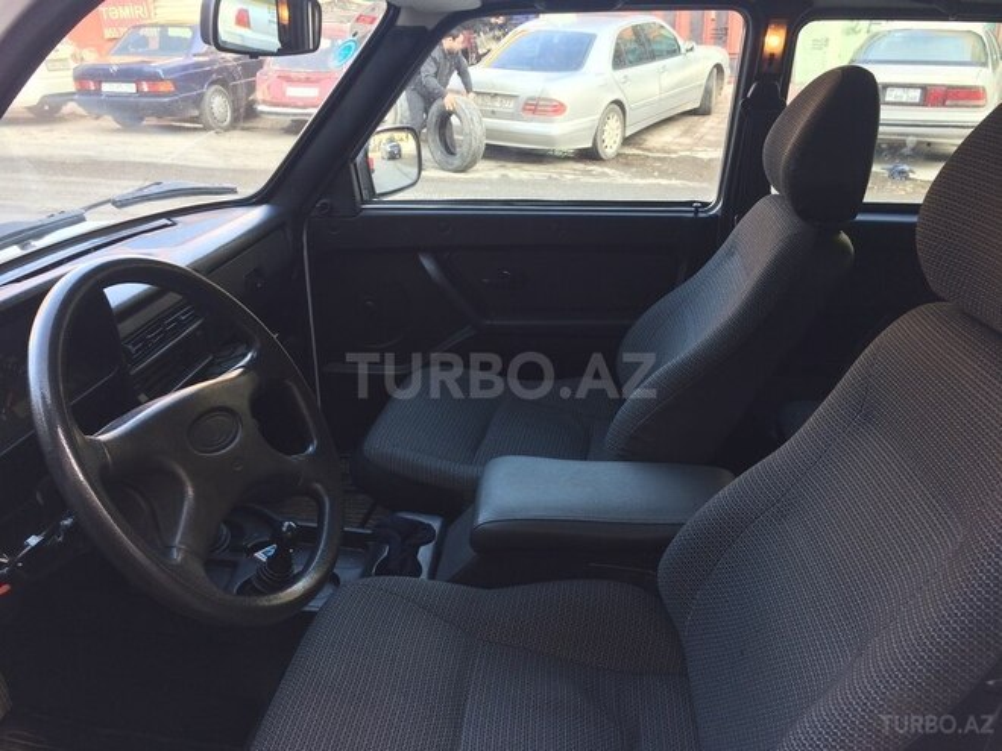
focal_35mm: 29
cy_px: 376
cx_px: 501
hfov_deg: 61.7
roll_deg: +3.5
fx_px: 839
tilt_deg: -21.9
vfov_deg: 48.2
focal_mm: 4.15
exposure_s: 1/50
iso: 40
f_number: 2.2
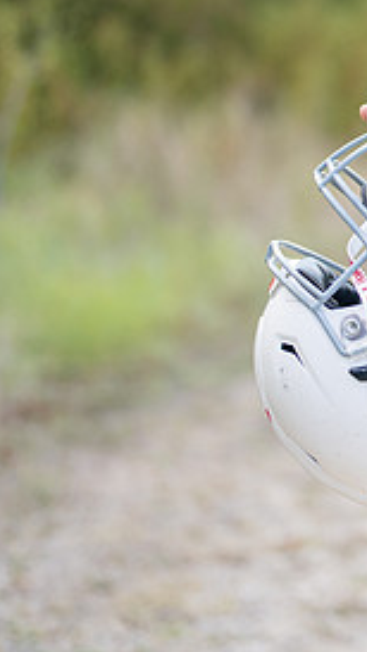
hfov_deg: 8.2
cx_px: 732
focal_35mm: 140
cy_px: 86
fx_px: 2424
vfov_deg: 15.2
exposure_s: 1/1000
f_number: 1.2
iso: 100
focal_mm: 50
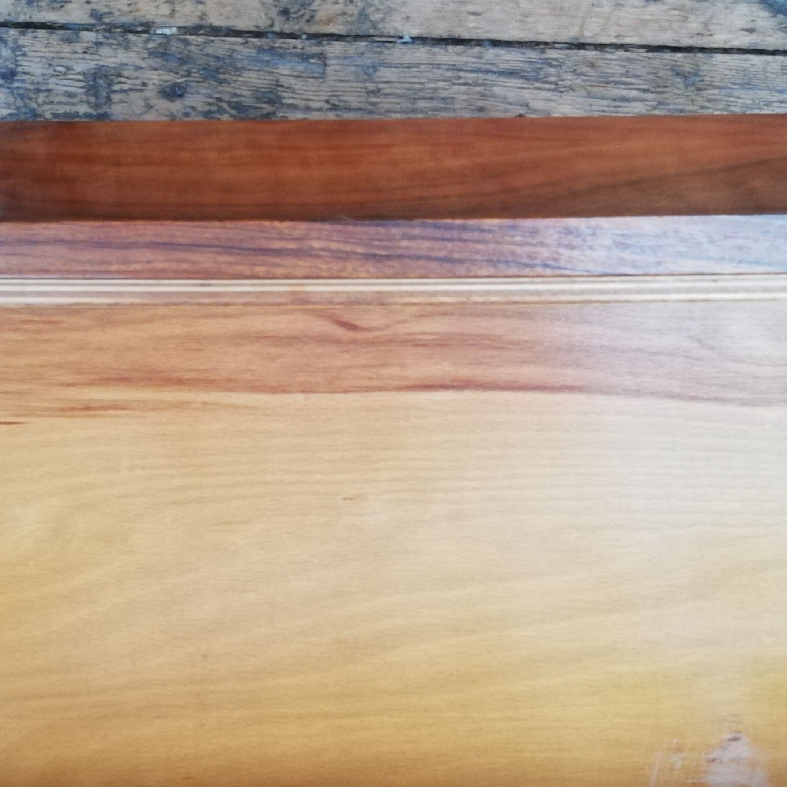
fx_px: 1363
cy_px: 428
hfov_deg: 32.2
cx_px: 366
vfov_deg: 32.2
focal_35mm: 53
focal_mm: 3.81
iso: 500
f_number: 2.2
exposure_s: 1/25
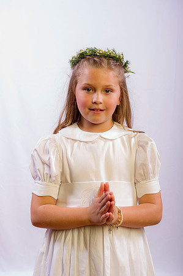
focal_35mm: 66
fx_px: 504
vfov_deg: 30.5
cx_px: 92
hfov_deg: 20.6
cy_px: 138
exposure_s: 1/200
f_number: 8
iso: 100
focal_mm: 66
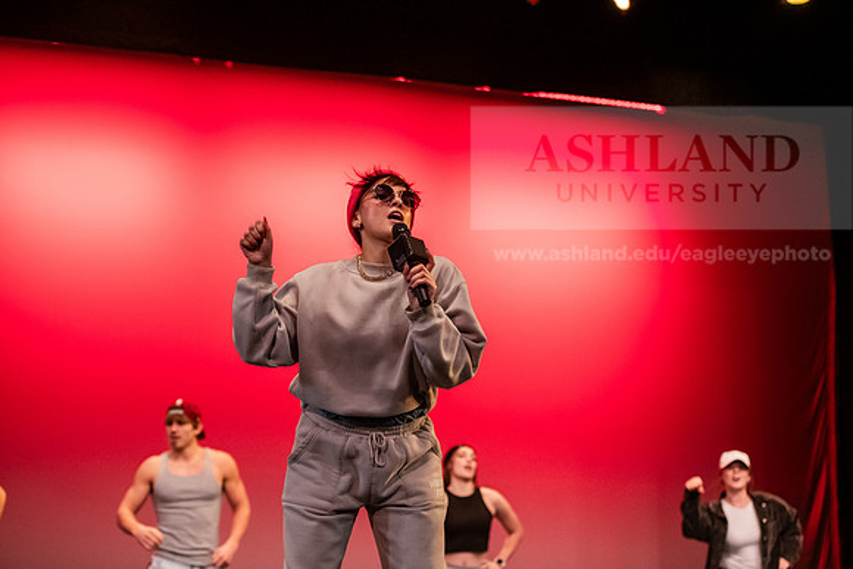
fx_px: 1659
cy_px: 284
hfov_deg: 28.8
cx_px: 426
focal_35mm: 70
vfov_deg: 19.5
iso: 4000
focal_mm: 70
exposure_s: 1/320
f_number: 3.2
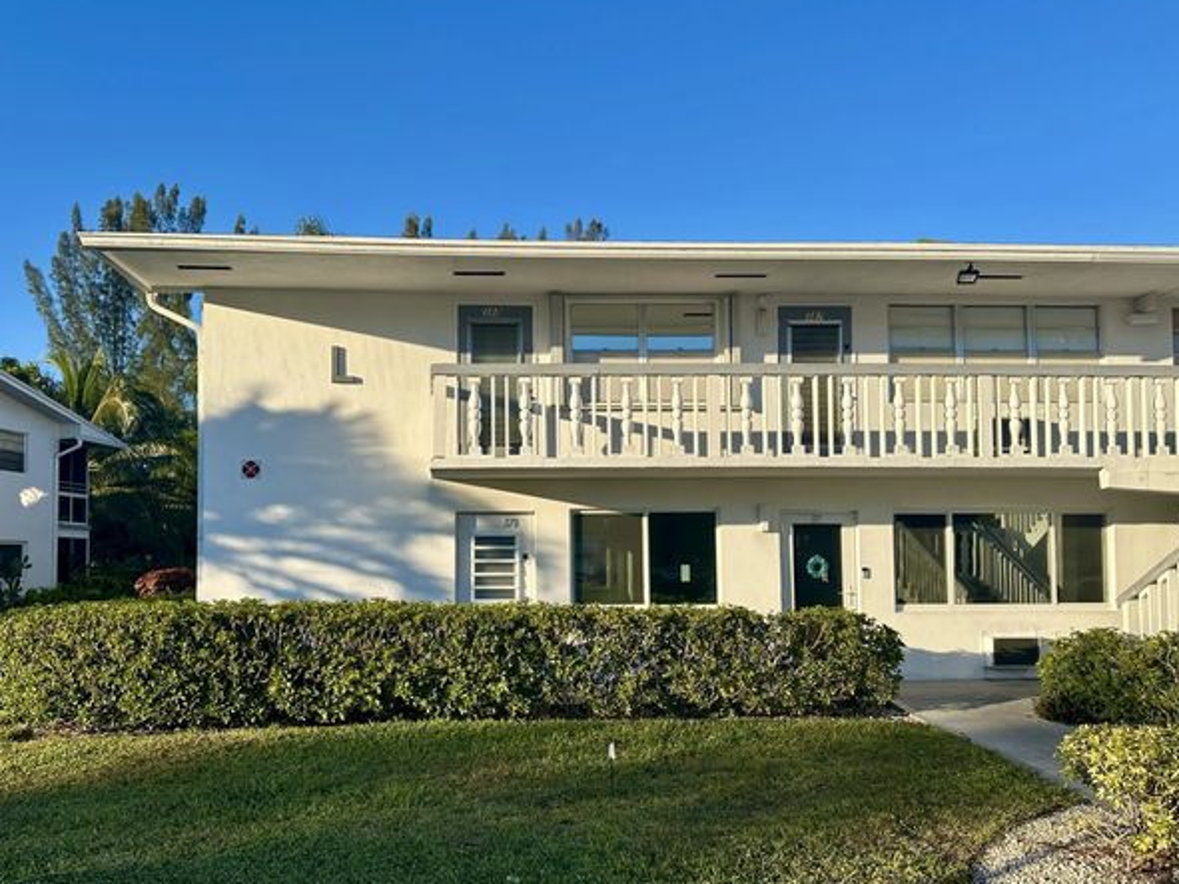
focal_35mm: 26
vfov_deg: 53.0
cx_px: 575
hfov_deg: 67.3
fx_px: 885
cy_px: 455
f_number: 1.78
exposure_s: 1/2967
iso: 80
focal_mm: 6.86
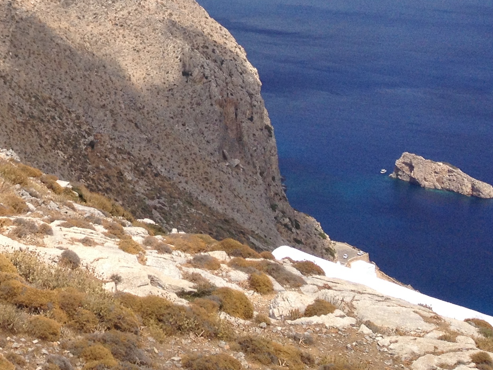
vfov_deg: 15.4
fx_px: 1310
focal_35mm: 92
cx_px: -142
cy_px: -100
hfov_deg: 19.7
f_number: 2.4
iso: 50
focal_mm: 4.28
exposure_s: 1/2907
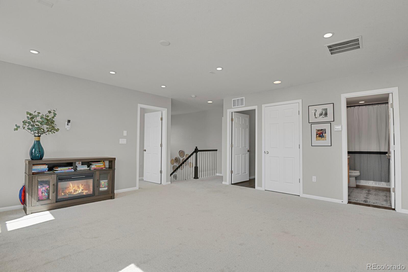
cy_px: 136
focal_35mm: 17
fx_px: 193
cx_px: 204
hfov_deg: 93.3
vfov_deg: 70.4
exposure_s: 1/4
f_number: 8
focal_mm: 17
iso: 250
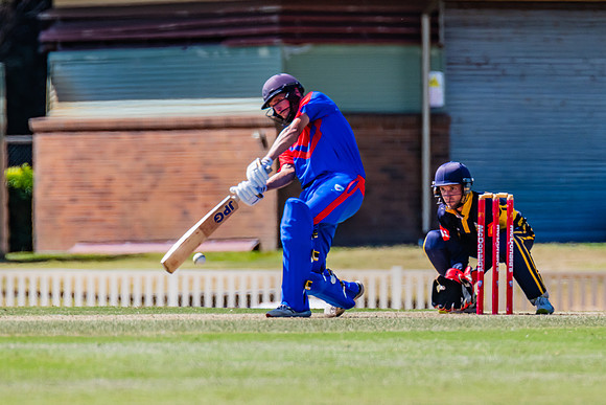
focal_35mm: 890
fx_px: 14981
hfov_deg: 2.3
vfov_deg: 1.5
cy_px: 192
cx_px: 368
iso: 640
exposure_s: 1/2000
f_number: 7.1
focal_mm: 600
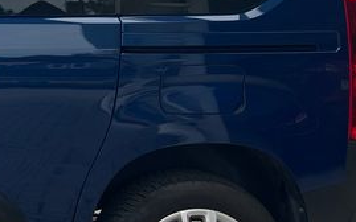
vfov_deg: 12.3
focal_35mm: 105
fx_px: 1019
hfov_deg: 17.0
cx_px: -246
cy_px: 1
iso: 50
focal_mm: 5.1
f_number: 1.6
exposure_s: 1/858
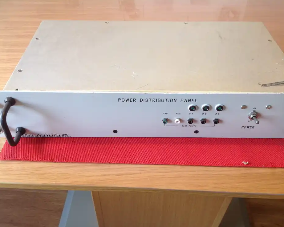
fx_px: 311
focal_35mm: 37
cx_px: 143
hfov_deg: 49.1
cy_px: 114
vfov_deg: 40.1
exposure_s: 1/24
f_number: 2.4
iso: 50
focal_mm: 4.28
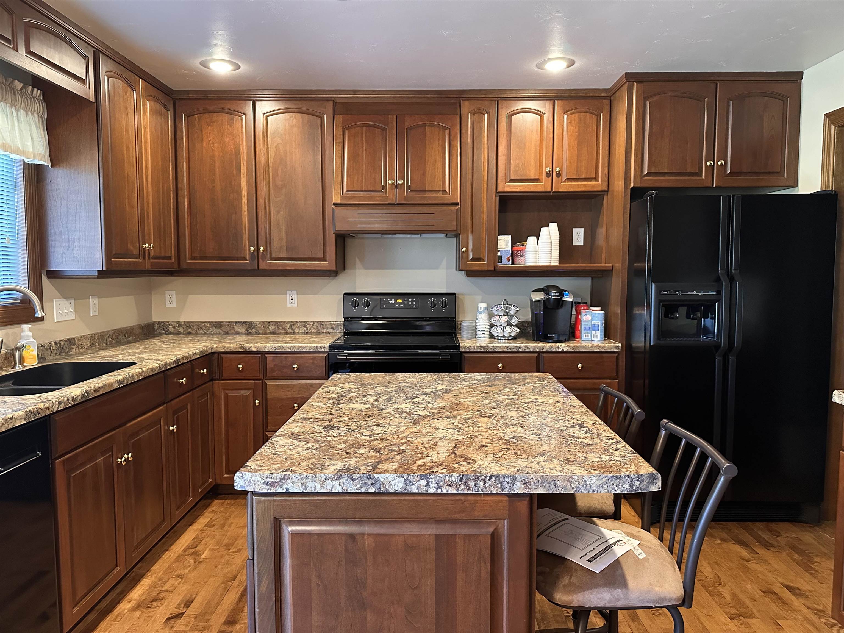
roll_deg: -0.2
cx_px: 422
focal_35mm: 24
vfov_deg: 56.8
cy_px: 316
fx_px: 585
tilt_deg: -4.1
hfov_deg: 71.6
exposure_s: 1/60
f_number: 1.78
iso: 500
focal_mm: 6.86
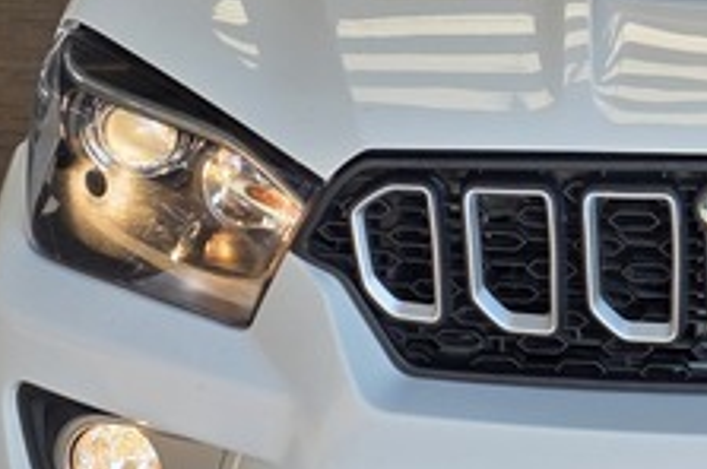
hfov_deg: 17.8
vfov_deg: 12.2
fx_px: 2157
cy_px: -76
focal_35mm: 110
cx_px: 821
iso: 80
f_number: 1.7
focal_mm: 6.25
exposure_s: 1/1311
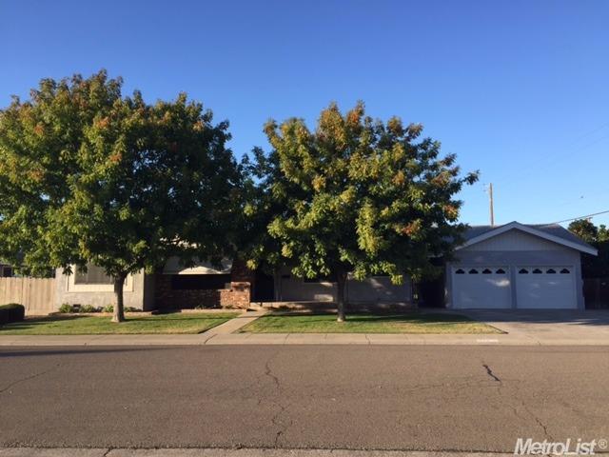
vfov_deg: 48.2
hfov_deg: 61.7
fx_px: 510
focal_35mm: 29
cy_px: 228
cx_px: 304
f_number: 2.2
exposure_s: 1/694
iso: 32
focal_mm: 4.15
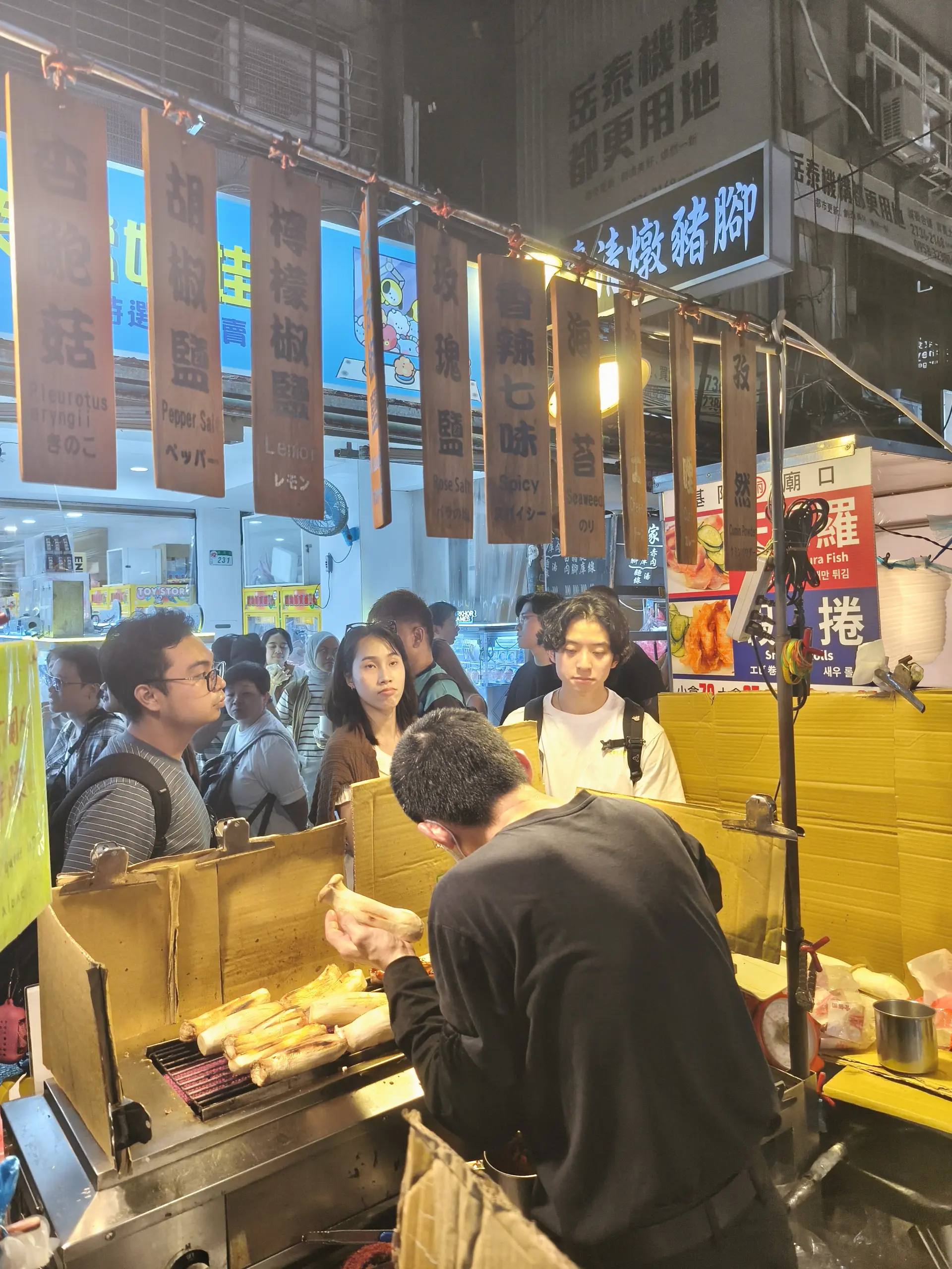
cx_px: 476
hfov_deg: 58.9
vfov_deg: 73.9
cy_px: 634
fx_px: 843
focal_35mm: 23
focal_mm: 6.18
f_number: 1.65
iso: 800
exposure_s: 1/60
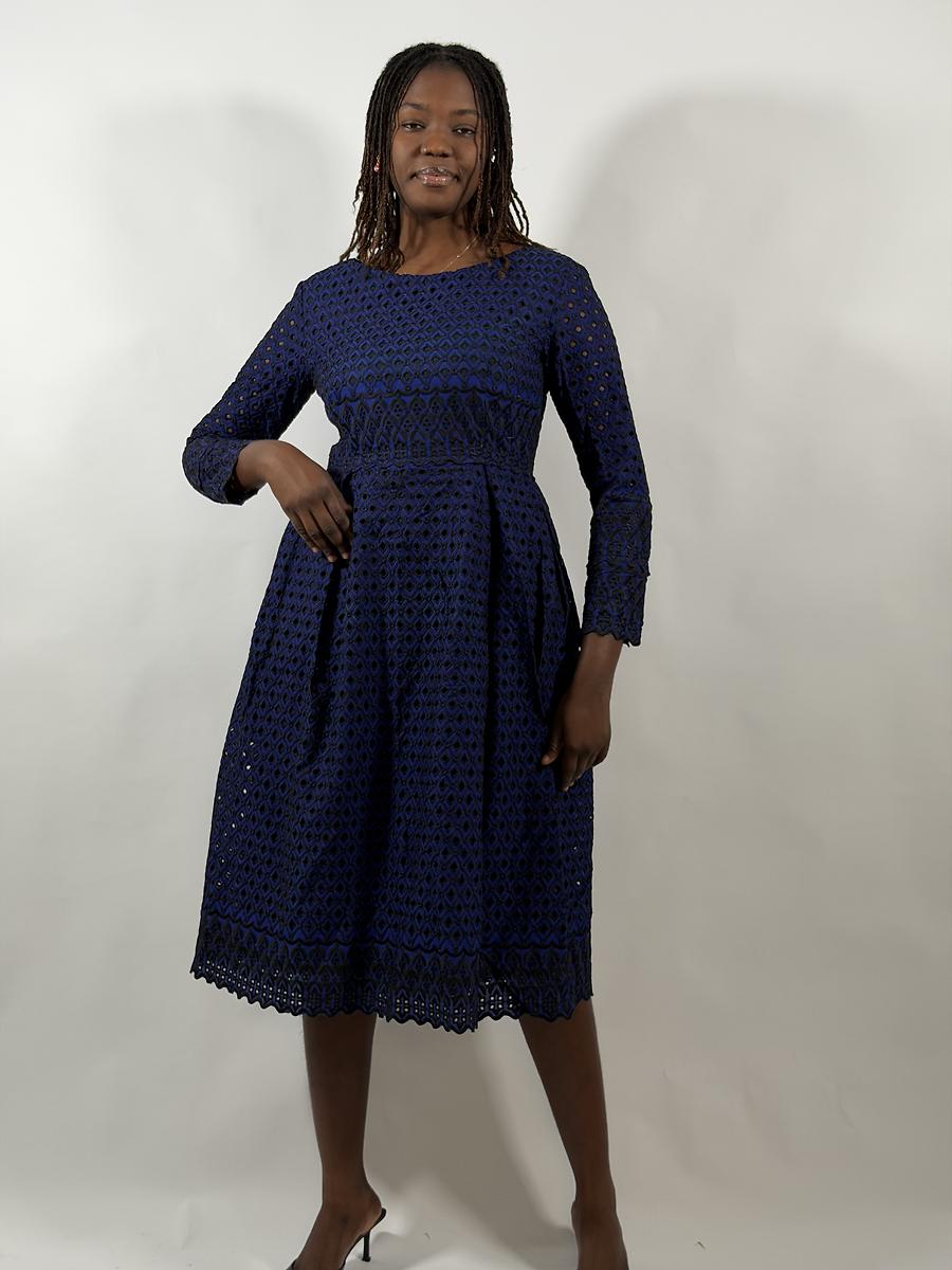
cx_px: 476
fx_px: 1760
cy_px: 635
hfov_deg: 30.3
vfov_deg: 39.7
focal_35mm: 48
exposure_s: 1/100
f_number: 1.78
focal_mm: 6.76
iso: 80
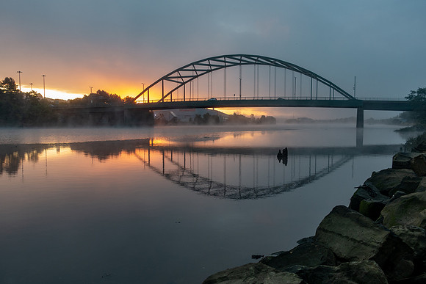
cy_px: 151
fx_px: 398
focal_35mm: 34
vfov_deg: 39.3
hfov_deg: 56.3
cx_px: 227
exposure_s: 1/50
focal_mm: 10.51
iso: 125
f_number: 2.8
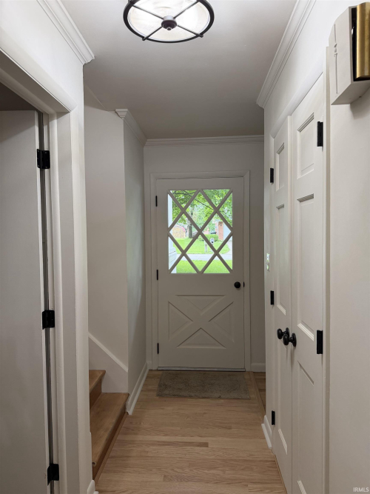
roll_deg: +0.4
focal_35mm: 24
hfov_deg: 56.8
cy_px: 247
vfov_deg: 71.6
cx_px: 185
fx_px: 342
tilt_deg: -1.3
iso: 160
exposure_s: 1/120
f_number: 1.78
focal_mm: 6.76
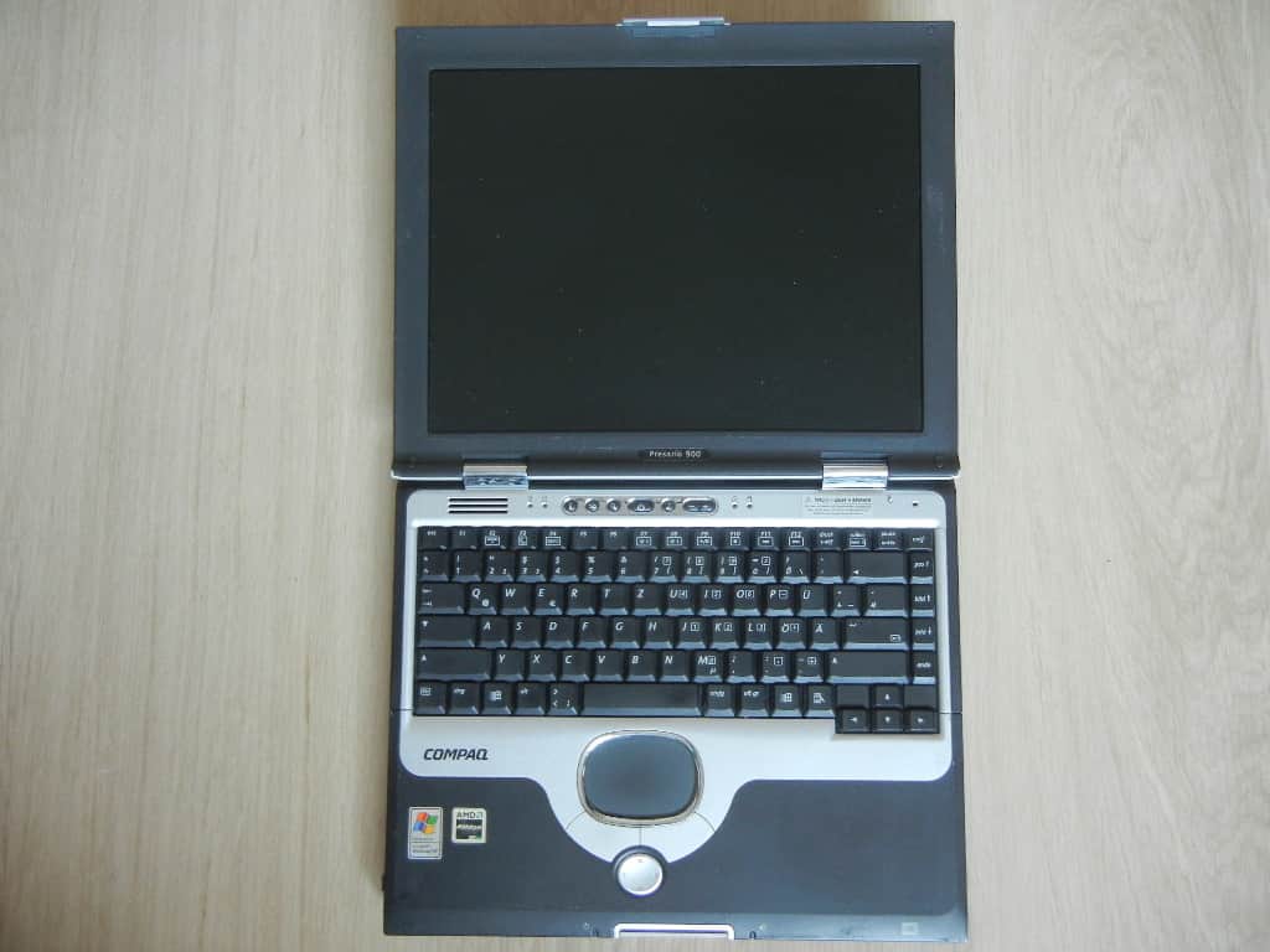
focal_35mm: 30
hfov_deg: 60.0
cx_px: 635
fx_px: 1101
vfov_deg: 46.8
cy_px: 476
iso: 400
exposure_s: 1/12.5
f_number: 3.5
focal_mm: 5.4
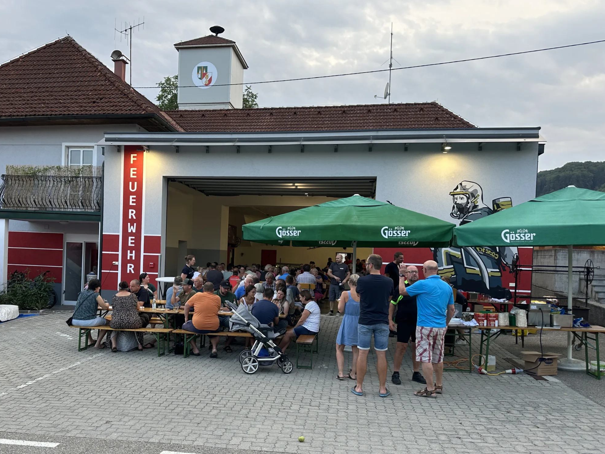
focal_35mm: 31
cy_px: 269
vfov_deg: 45.2
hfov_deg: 57.8
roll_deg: -2.1
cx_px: 236
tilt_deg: -1.1
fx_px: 542
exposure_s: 1/177
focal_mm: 6.86
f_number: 1.78
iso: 64
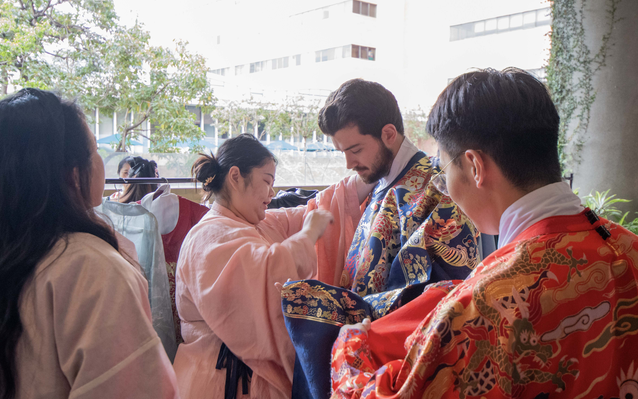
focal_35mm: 37
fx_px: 643
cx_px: 317
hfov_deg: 52.7
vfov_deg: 34.4
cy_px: 205
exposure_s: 1/80
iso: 2000
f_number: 4.5
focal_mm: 24
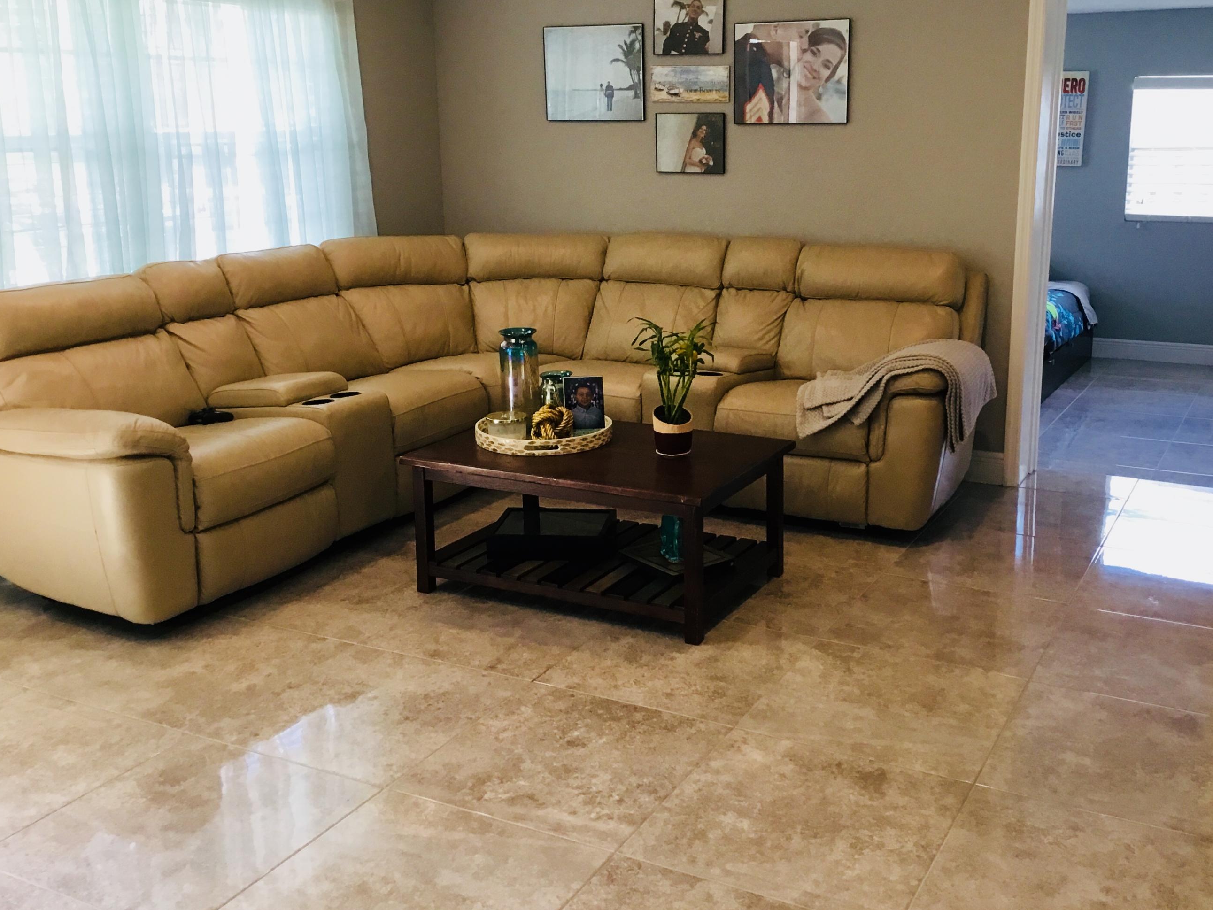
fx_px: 1262
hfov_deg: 51.2
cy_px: 392
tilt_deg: -12.4
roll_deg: +0.9
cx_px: 693
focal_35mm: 36
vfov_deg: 39.6
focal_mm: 3.3
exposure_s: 1/30
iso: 32
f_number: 2.4
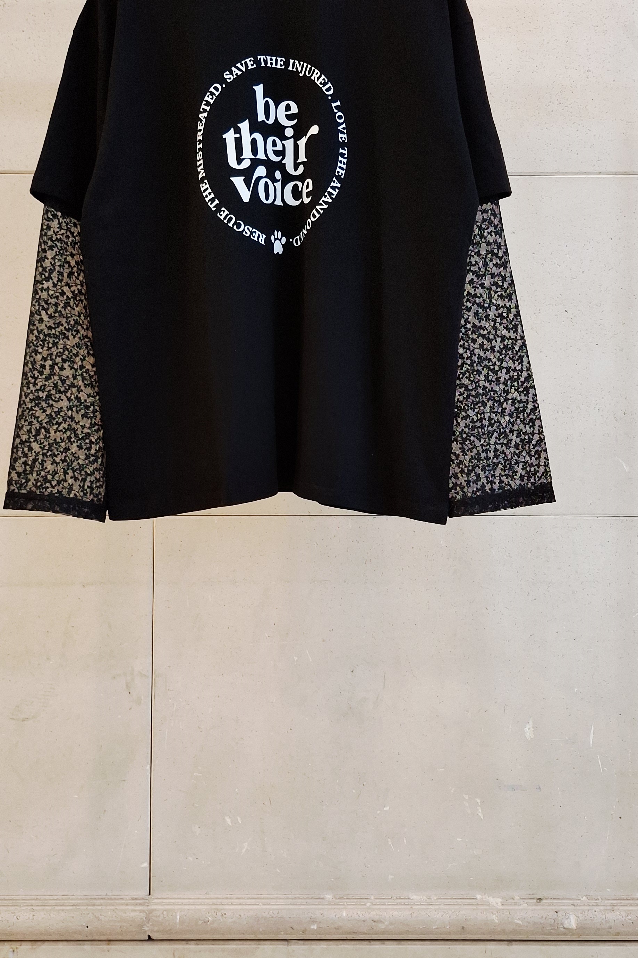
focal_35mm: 38
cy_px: 416
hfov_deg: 35.0
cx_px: 281
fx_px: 1010
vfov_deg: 50.6
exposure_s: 1/120
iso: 320
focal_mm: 5.23
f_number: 1.8
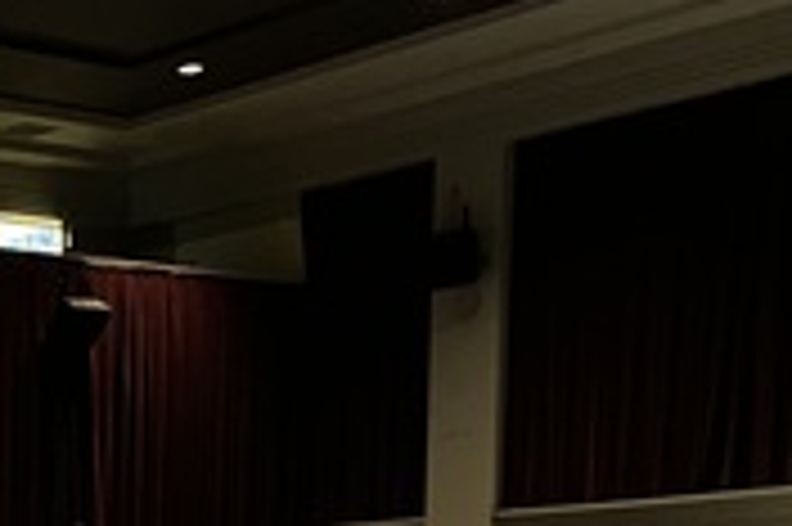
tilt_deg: -5.5
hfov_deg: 17.6
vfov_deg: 11.8
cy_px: 962
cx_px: -351
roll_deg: -0.1
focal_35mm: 106
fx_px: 2330
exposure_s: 1/15
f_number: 1.8
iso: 640
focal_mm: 3.99
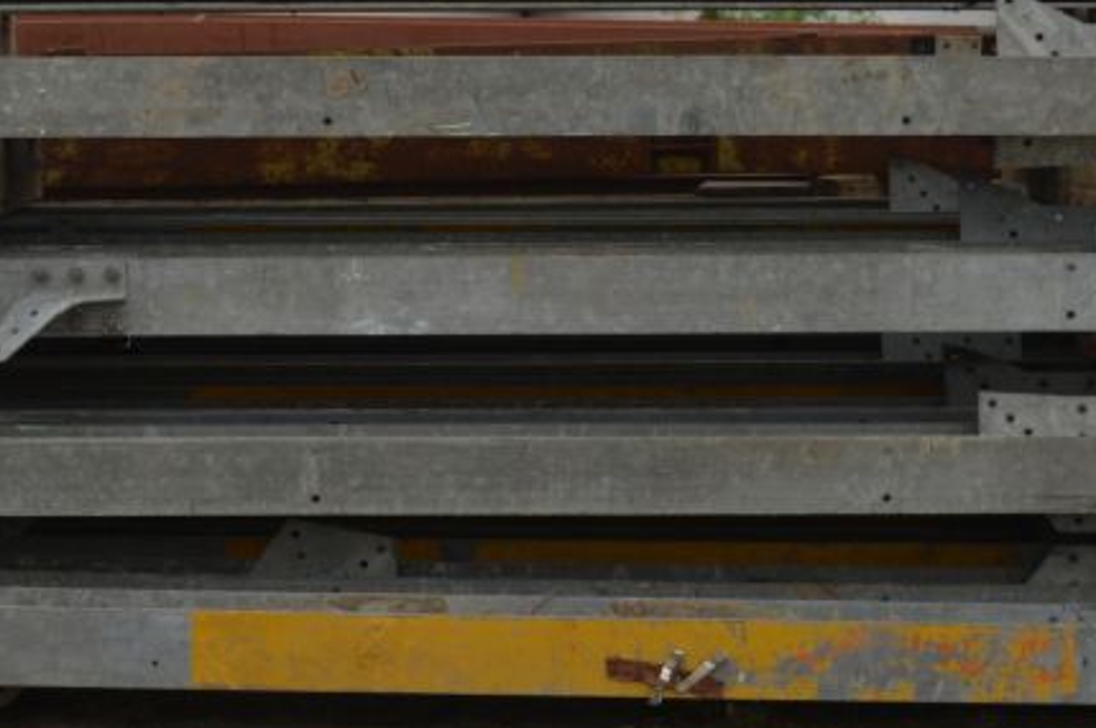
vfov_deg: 16.2
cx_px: 399
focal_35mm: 84
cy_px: 346
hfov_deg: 24.1
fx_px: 2554
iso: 100
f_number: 5.6
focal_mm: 24
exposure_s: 1/125
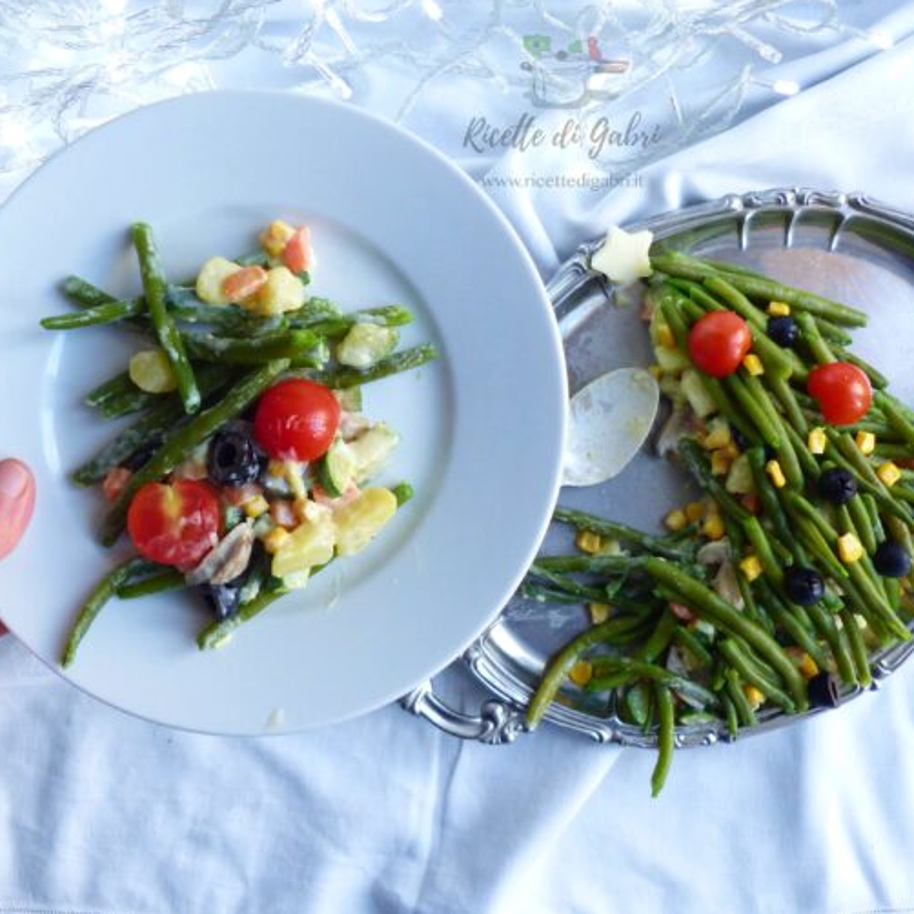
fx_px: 1135
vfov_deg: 43.8
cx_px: 430
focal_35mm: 38
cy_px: 426
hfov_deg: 43.8
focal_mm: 5.4
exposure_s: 1/60
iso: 200
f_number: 2.8
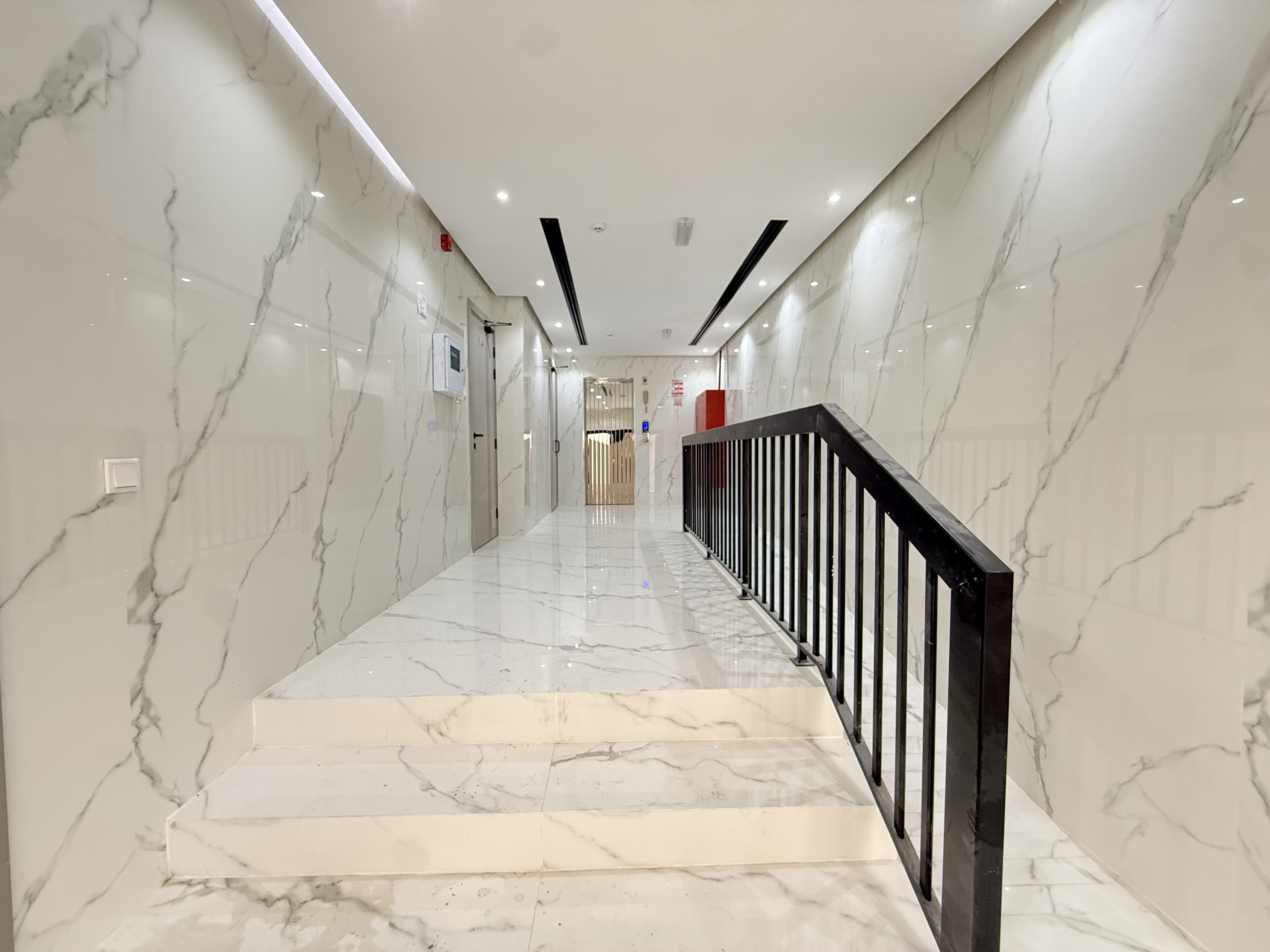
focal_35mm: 14
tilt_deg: -2.8
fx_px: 514
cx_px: 635
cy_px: 476
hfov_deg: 102.1
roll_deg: +0.2
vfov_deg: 85.7
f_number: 2.2
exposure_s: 1/50
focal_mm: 2.22
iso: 400
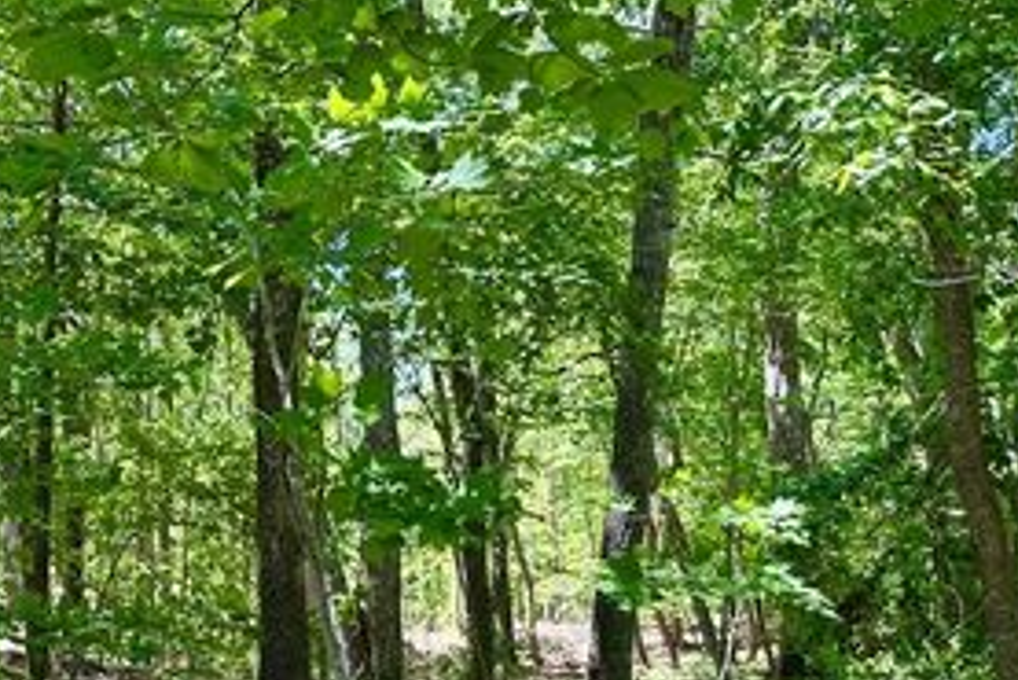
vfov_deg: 29.7
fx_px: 1273
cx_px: 110
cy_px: 447
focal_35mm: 45
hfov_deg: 40.4
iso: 80
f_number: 1.78
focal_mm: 6.86
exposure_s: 1/345
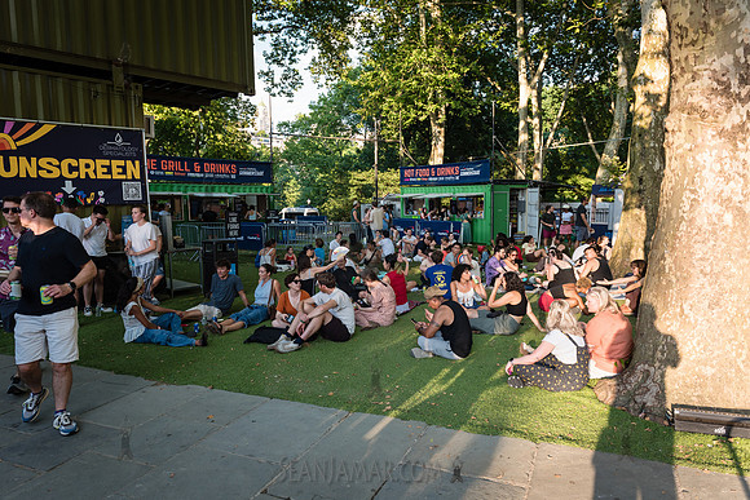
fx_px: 500
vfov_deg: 53.2
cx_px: 375
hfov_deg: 73.7
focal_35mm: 24
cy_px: 250
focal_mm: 24
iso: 400
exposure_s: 1/200
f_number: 4.5
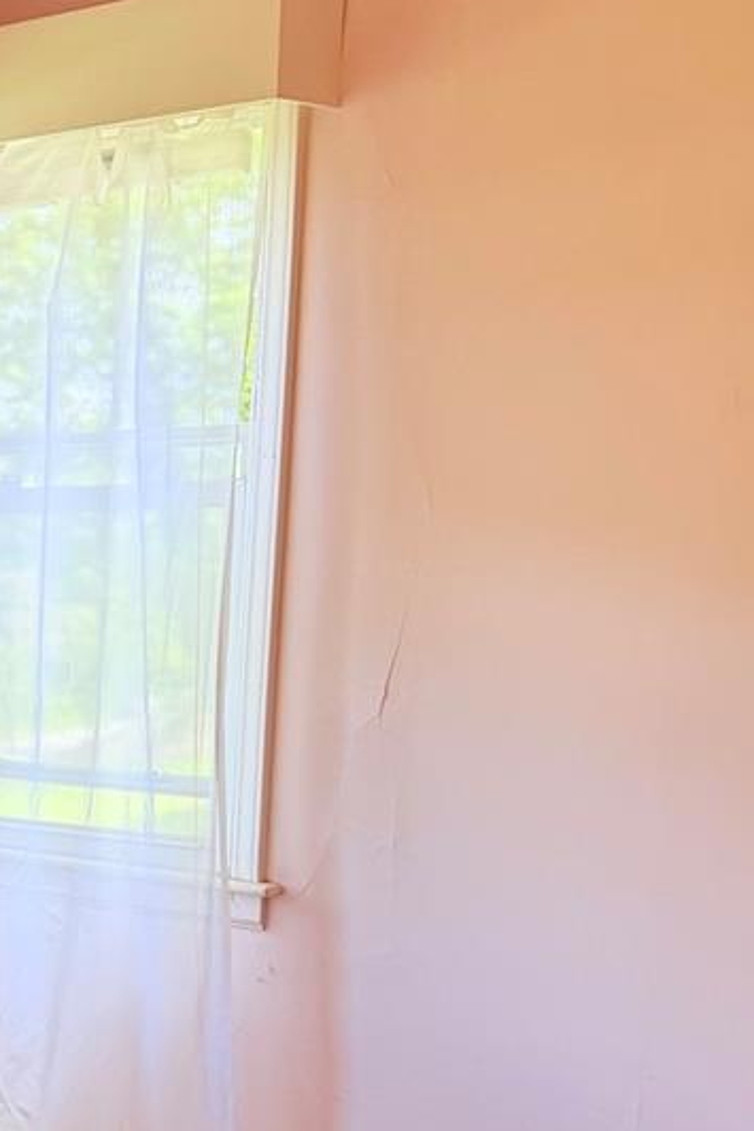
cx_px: -380
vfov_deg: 27.4
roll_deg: -0.3
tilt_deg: -10.5
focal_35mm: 72
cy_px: 951
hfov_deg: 17.1
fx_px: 2263
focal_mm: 6.76
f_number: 1.78
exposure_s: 1/120
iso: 100
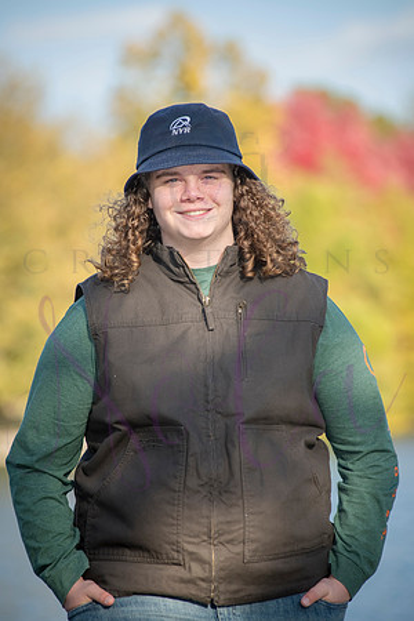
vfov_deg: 10.3
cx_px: 207
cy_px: 310
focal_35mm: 200
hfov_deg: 6.9
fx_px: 3450
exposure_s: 1/1000
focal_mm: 200
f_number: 5
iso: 640
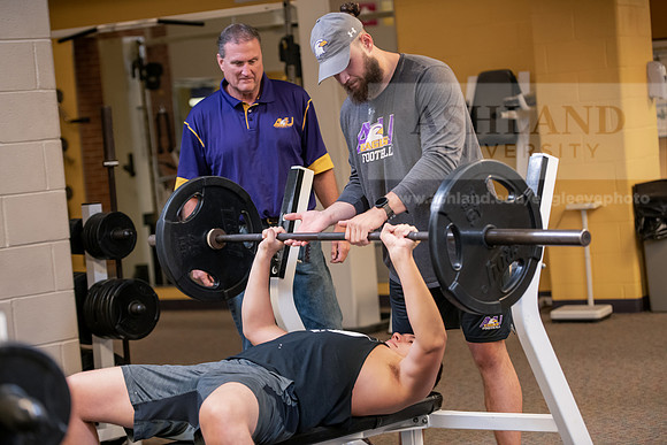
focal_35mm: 86
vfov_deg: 15.9
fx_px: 1594
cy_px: 222
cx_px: 334
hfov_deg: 23.6
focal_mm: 86
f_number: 3.2
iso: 1600
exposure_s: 1/200
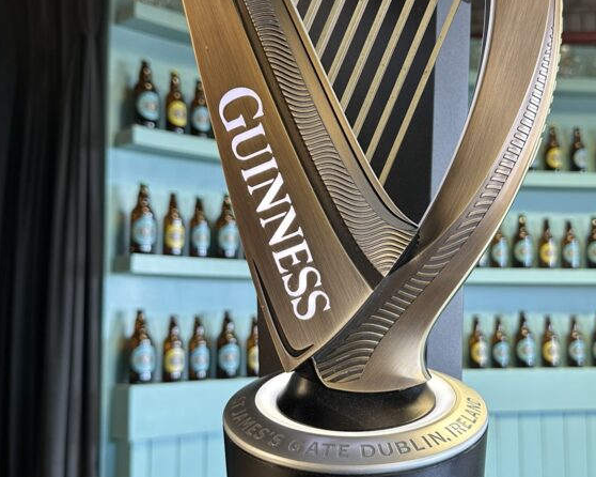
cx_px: 365
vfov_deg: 34.9
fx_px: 758
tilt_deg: +5.6
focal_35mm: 43
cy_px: 253
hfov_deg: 42.6
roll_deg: -1.2
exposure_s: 1/100
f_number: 1.78
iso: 200
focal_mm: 6.86
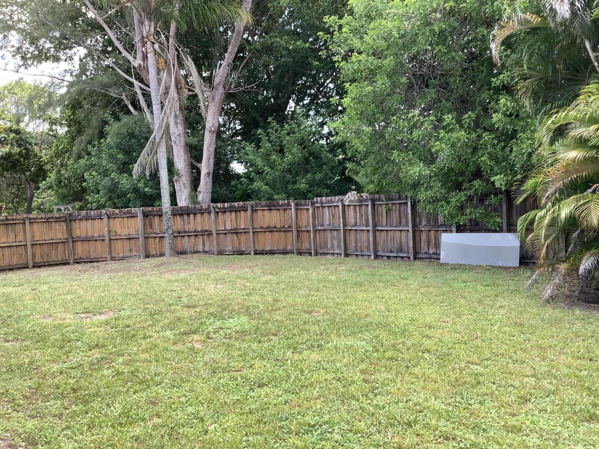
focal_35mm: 31
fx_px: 536
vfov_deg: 45.4
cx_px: 300
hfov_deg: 58.4
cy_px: 224
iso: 25
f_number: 2.4
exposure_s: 1/156
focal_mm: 3.3
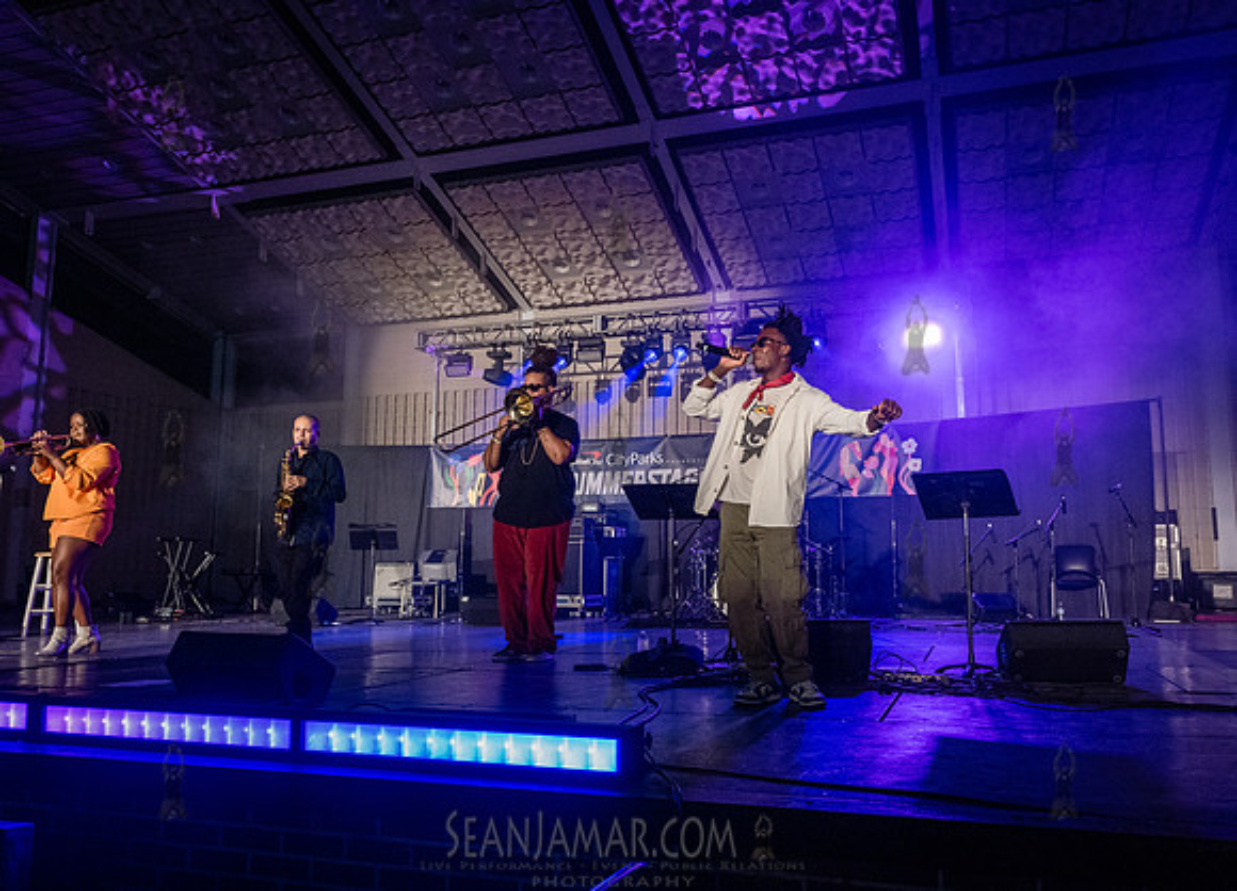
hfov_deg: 66.9
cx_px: 686
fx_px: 933
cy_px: 458
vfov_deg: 51.1
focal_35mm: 26
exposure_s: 1/400
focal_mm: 24
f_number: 4
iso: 3200
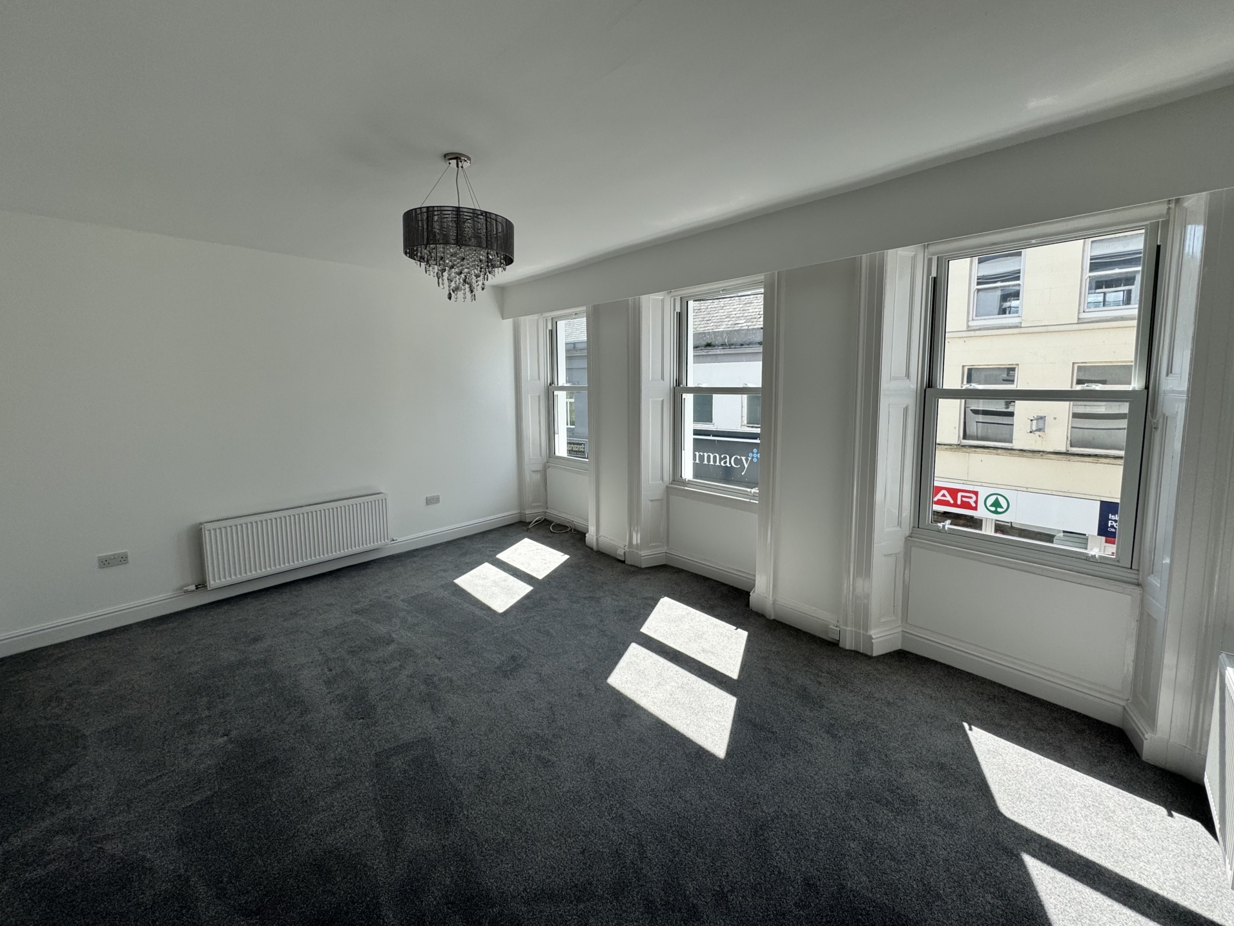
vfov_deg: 81.7
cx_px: 620
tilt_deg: -6.1
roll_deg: +0.7
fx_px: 535
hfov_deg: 98.2
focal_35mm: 15
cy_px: 434
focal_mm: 2.22
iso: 50
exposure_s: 1/605
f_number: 2.2
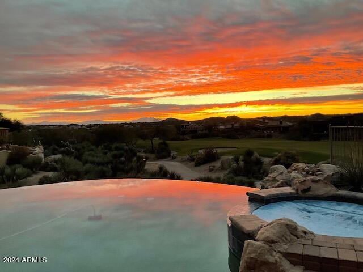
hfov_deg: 61.7
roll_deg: +1.5
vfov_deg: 48.2
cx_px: 182
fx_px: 304
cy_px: 136
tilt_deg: -1.1
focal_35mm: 29
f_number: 1.8
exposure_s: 1/120
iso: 64
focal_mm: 3
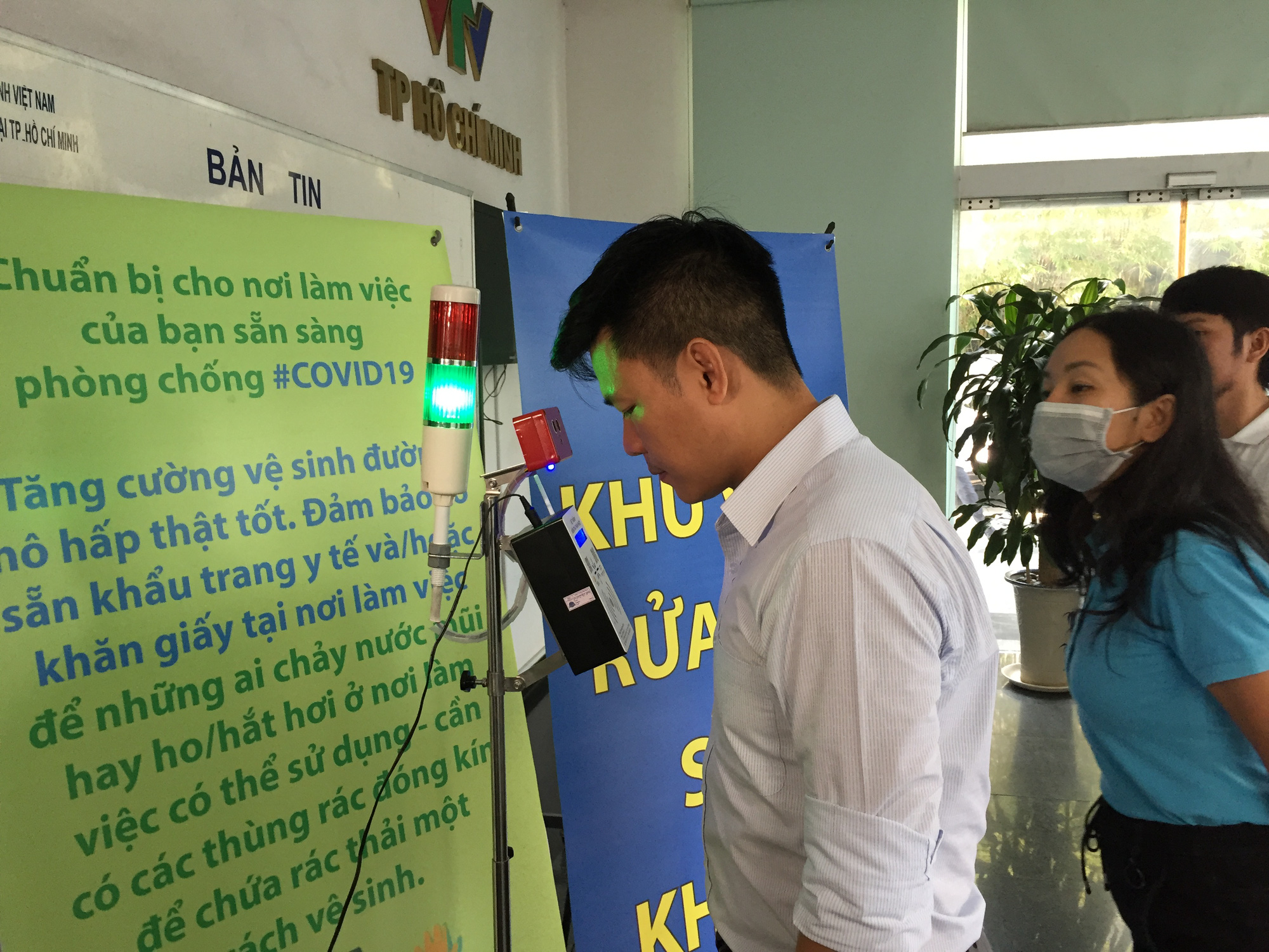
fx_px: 1063
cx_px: 634
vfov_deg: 48.2
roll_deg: +0.0
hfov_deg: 61.7
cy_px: 476
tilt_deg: -7.4
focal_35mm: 29
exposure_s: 1/33
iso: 64
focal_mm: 4.15
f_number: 2.2
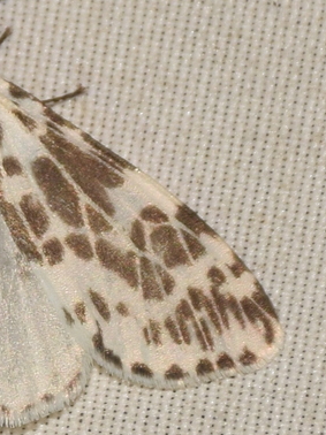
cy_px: 203
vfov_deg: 3.9
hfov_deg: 2.9
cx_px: -104
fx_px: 6449
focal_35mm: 513
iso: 125
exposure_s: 1/160
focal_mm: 140
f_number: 10
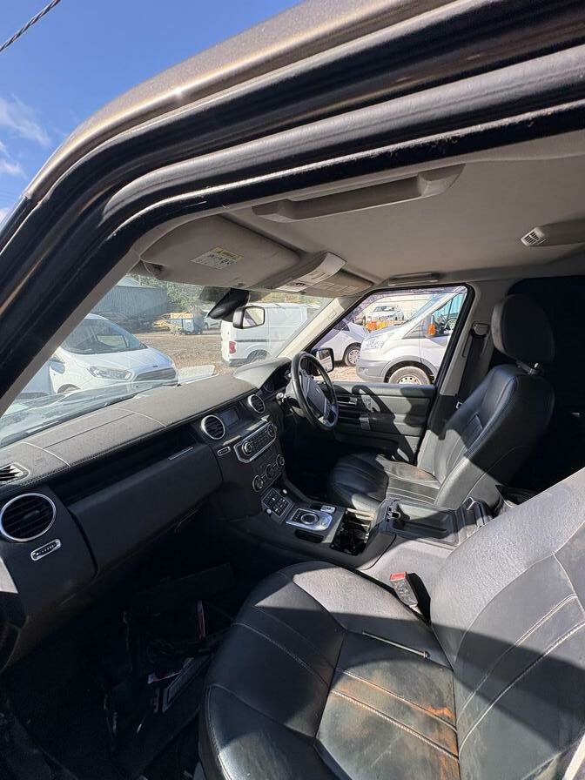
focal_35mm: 14
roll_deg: +1.0
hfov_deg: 85.7
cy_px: 390
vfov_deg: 102.1
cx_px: 292
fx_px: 315
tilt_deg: -21.2
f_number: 2.2
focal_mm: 2.22
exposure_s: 1/354
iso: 40
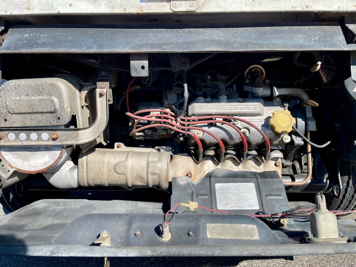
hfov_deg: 69.4
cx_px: 178
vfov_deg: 54.9
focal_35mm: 25
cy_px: 134
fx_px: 257
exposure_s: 1/1852
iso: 32
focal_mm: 5.1
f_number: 1.6
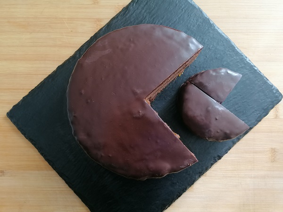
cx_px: 142
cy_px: 106
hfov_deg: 63.4
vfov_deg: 49.7
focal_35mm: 28
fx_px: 229
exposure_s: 1/33.3
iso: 160
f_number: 1.8
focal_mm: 4.75
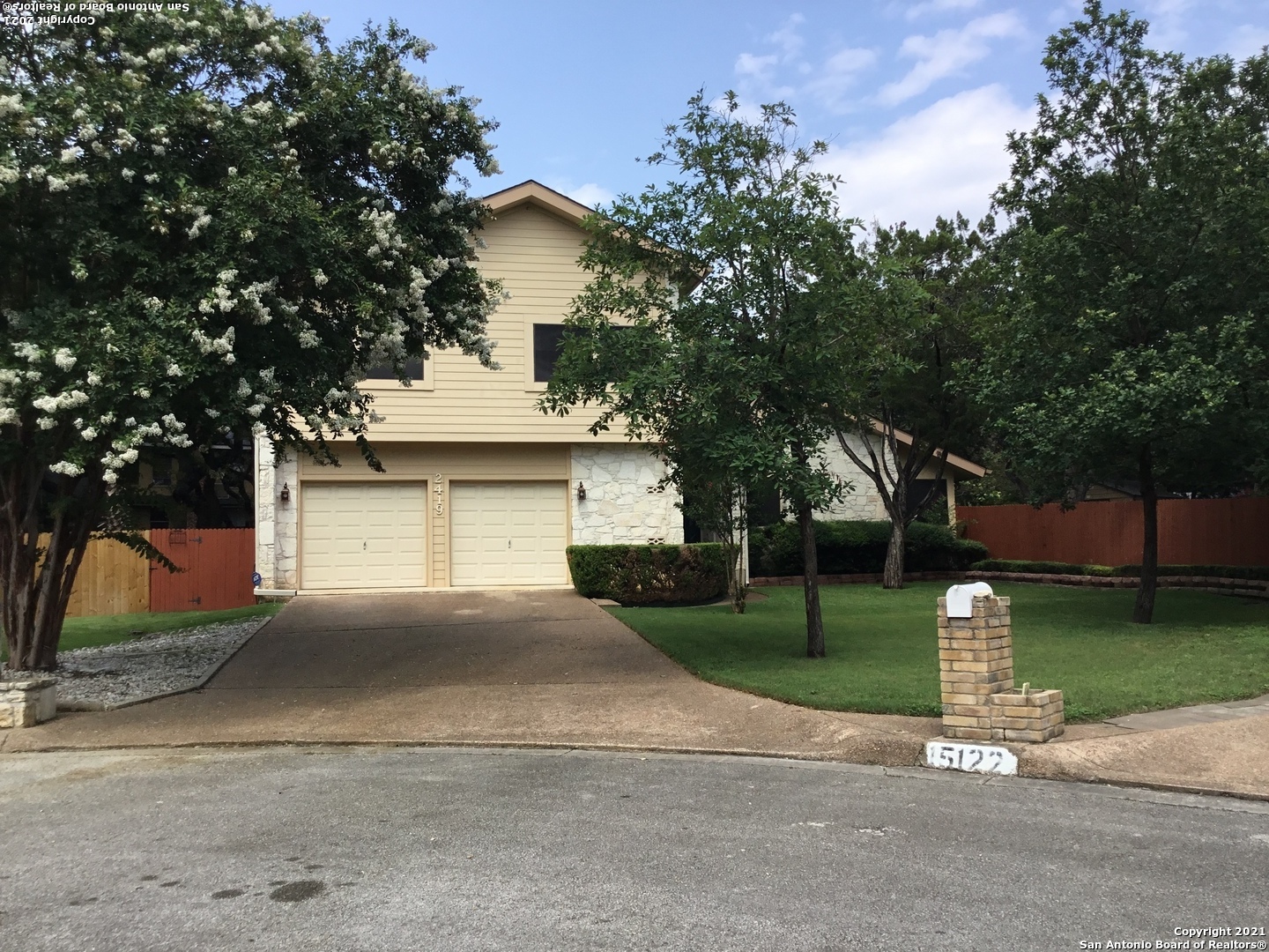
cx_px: 634
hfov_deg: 58.4
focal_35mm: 31
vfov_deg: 45.4
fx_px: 1136
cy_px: 476
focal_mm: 3.3
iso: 25
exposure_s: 1/936
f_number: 2.4
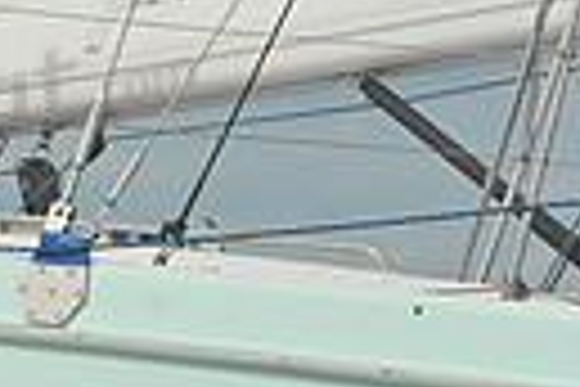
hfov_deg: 2.8
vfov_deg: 1.9
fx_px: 11615
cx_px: -665
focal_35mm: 721
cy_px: -34
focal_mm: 160
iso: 320
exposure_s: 1/1250
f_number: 13
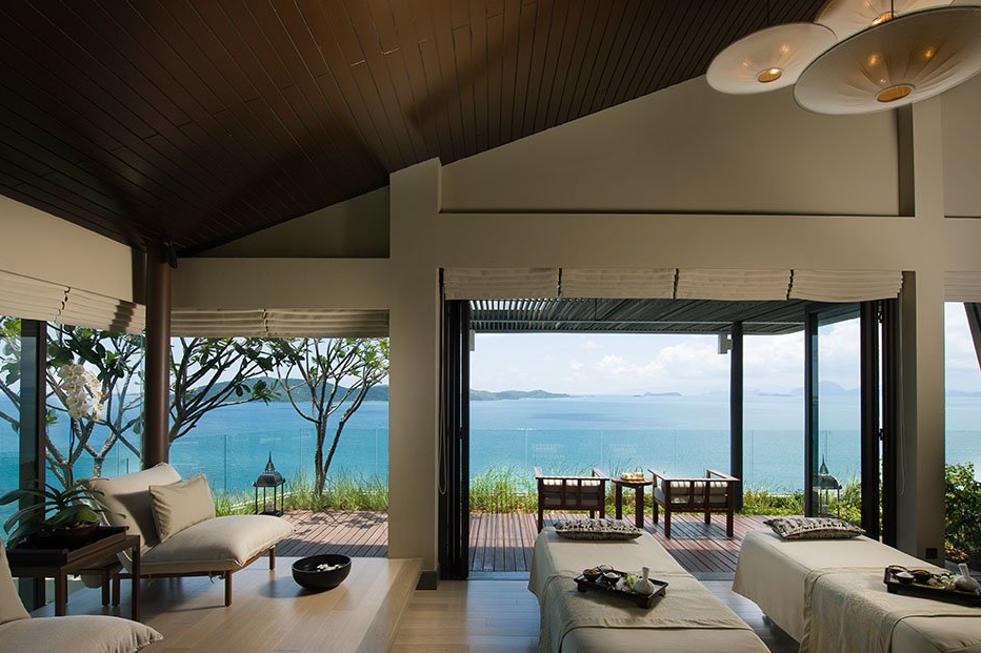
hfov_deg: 90.0
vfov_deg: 66.8
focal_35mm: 18
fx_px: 490
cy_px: 385
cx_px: 502
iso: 250
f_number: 11
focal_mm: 14
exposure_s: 1/640
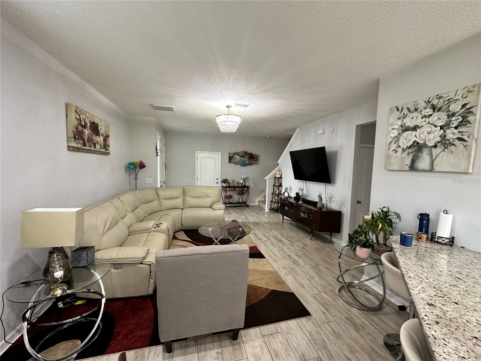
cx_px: 240
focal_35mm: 14
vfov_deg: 85.7
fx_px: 195
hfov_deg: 102.1
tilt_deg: -4.7
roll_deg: -1.4
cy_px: 180
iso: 320
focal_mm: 2.22
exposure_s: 1/60
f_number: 2.2
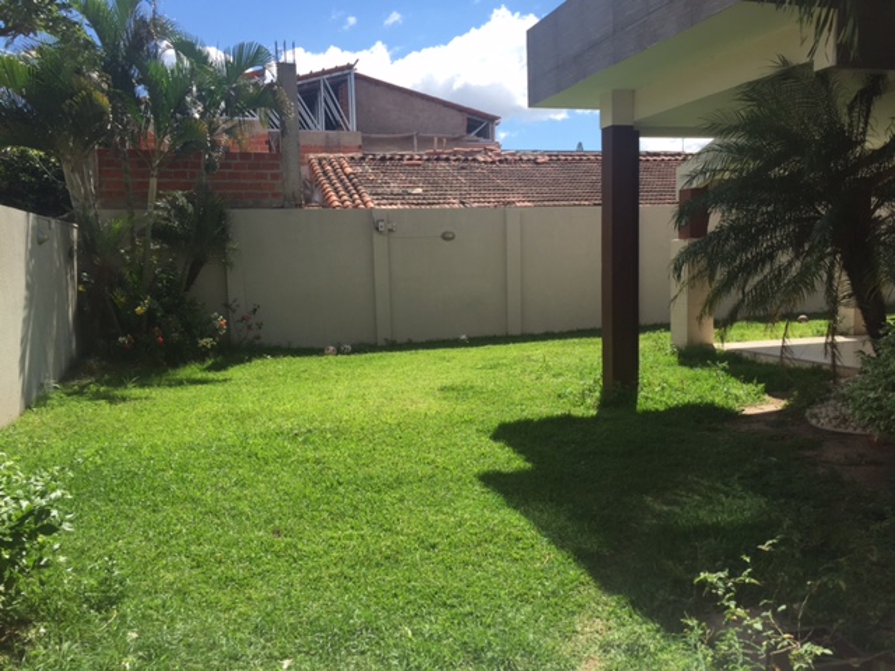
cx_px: 448
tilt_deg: -6.5
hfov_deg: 61.7
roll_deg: +0.5
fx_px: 750
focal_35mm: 29
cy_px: 336
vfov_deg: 48.2
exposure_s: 1/1464
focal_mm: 4.15
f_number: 2.2
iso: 32
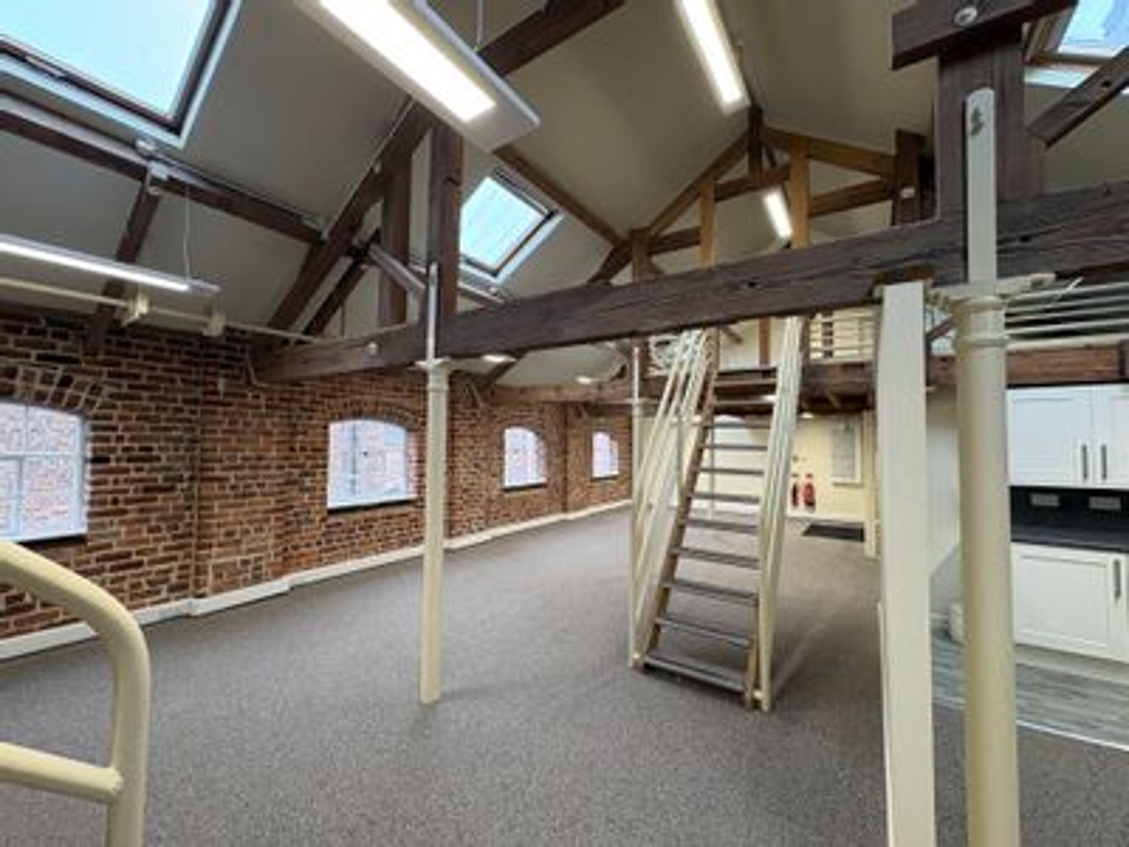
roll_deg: -0.4
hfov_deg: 102.1
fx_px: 457
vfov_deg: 85.7
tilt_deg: +3.1
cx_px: 564
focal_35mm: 14
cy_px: 424
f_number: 2.2
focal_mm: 2.22
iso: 200
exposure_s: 1/100
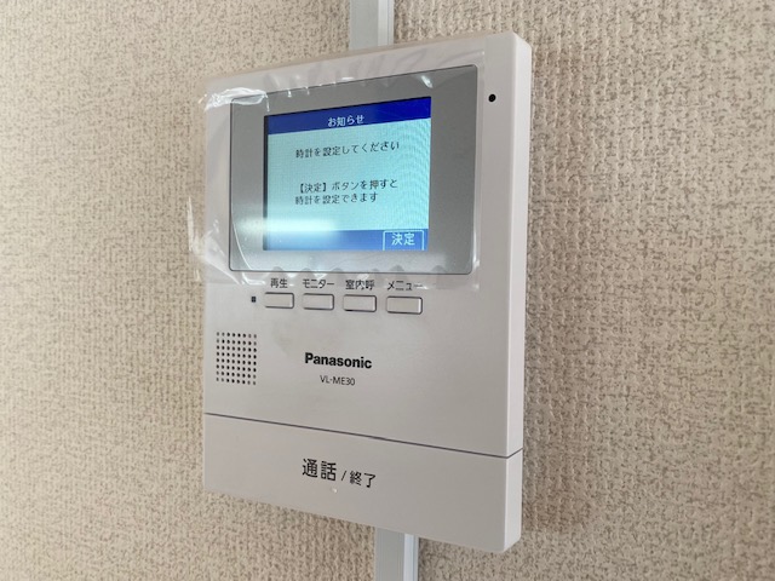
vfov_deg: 53.1
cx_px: 388
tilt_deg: -1.2
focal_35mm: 26
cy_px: 290
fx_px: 582
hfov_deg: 67.3
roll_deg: -0.9
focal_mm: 4.25
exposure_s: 1/100
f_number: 1.8
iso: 50
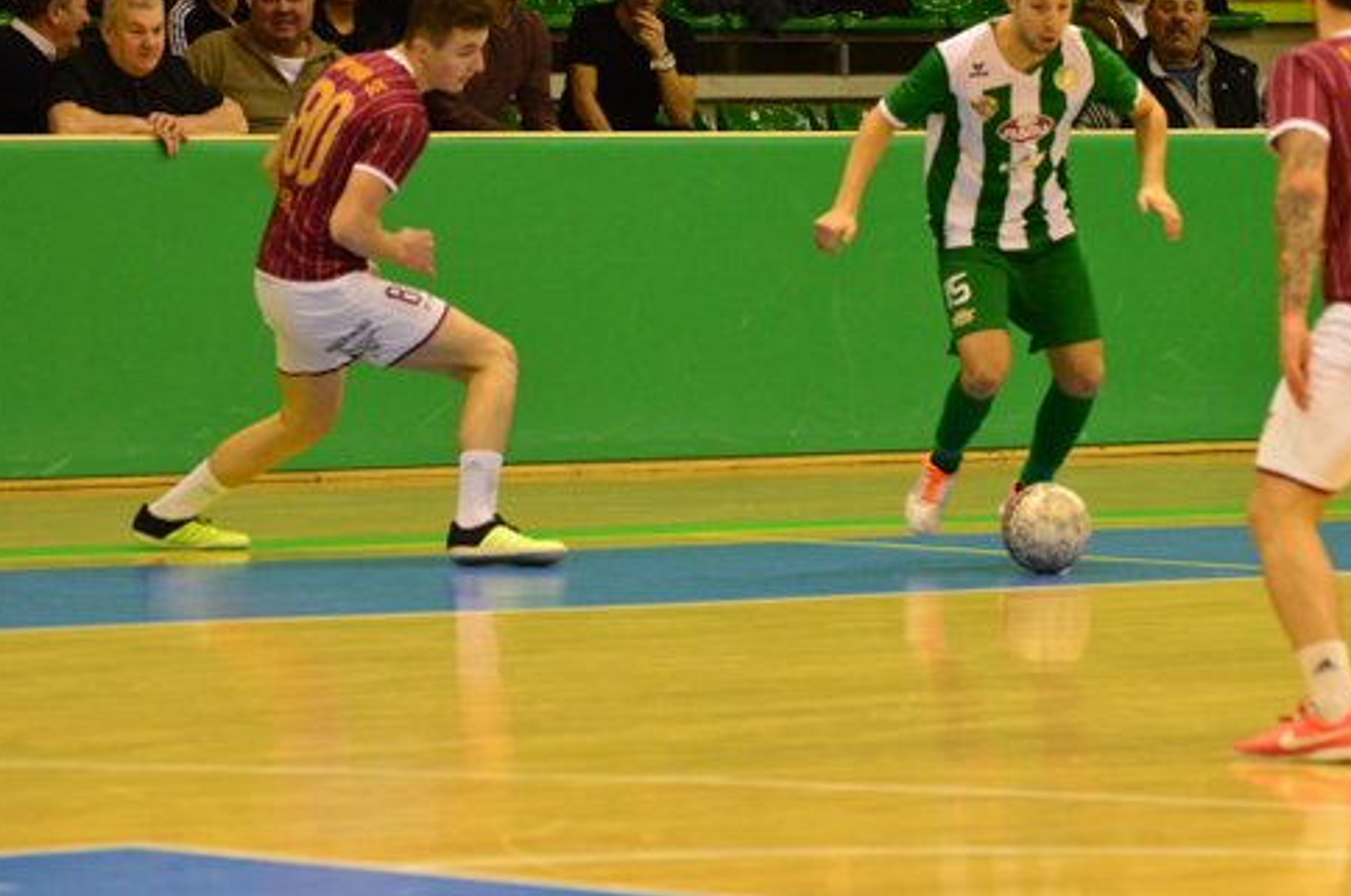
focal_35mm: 316
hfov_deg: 6.5
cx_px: 776
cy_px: 357
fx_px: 11839
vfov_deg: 4.3
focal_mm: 170
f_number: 5
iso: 4000
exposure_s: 1/400
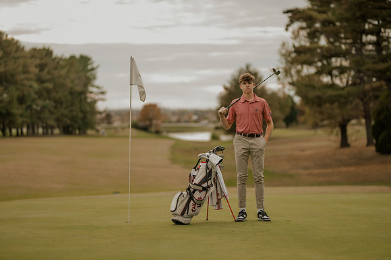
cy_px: 130
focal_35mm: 88
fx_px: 958
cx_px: 196
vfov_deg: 15.5
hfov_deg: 23.1
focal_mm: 85
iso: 64
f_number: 1.4
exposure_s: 1/800
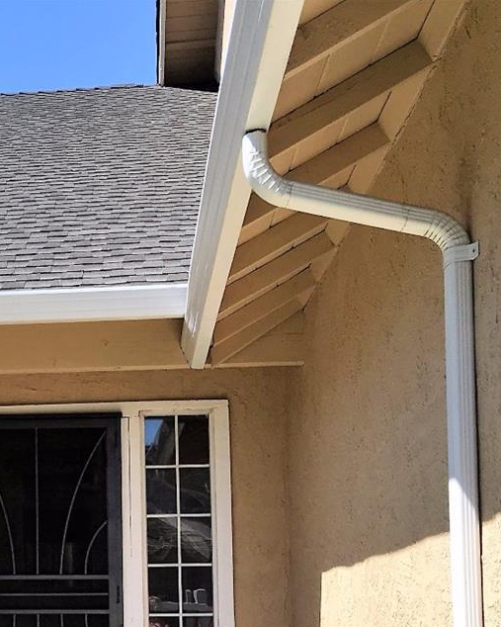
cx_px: -52
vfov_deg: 27.4
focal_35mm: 67
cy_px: 555
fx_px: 1242
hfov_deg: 21.6
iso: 25
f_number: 2.2
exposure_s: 1/1374
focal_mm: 4.15
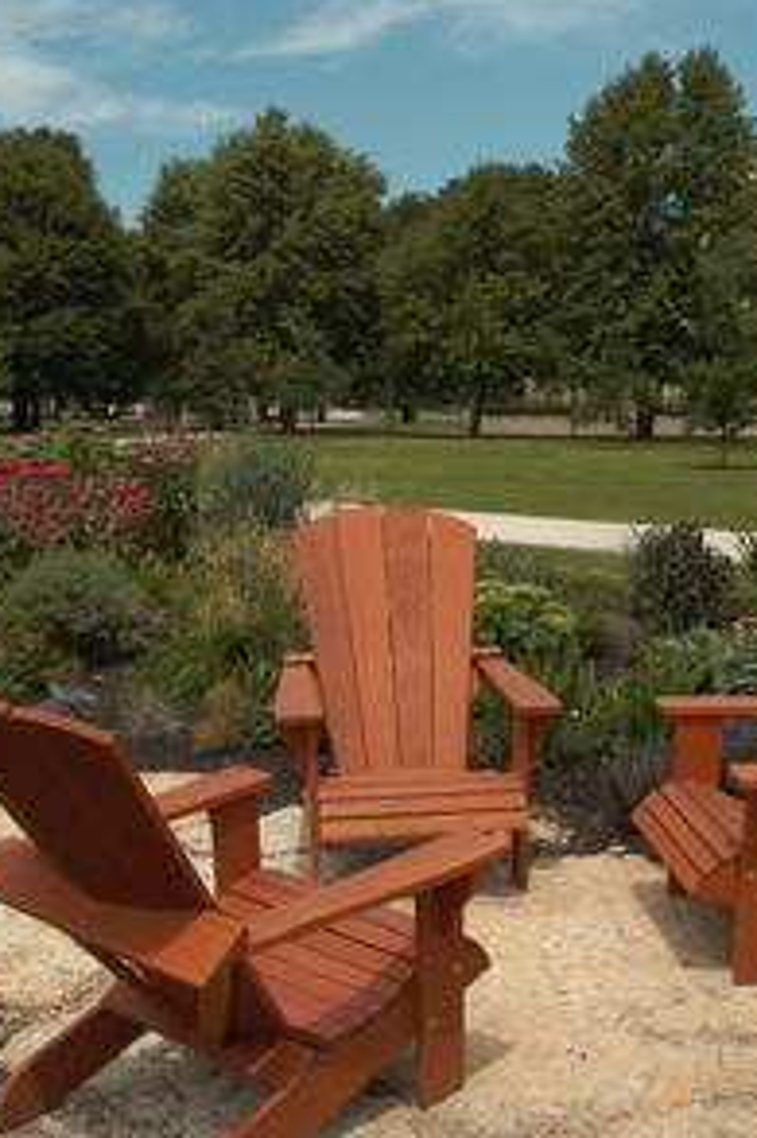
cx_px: 382
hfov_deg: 29.2
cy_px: 569
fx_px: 1453
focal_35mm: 46
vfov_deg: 42.8
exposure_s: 1/350
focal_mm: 20
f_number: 10
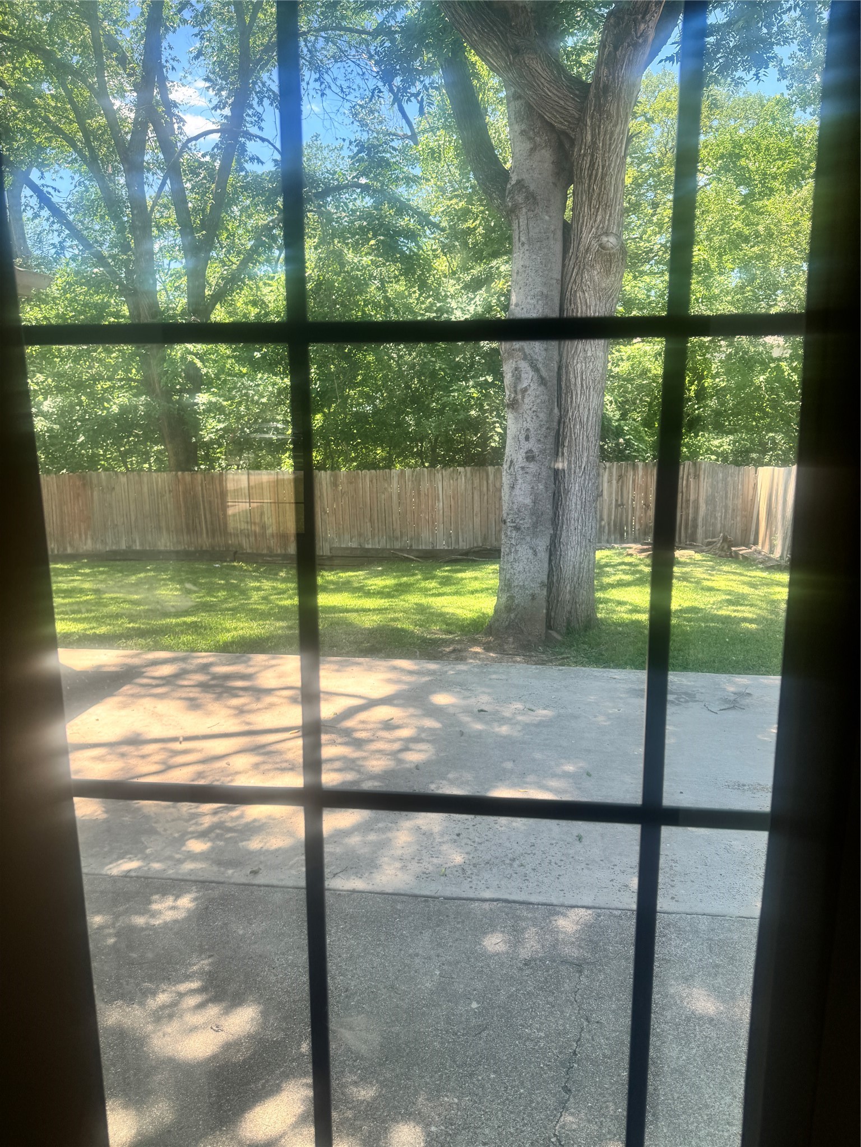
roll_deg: +0.8
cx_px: 430
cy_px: 574
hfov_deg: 56.8
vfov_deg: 71.6
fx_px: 796
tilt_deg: -11.1
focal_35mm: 24
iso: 80
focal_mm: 6.76
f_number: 1.78
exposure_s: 1/448
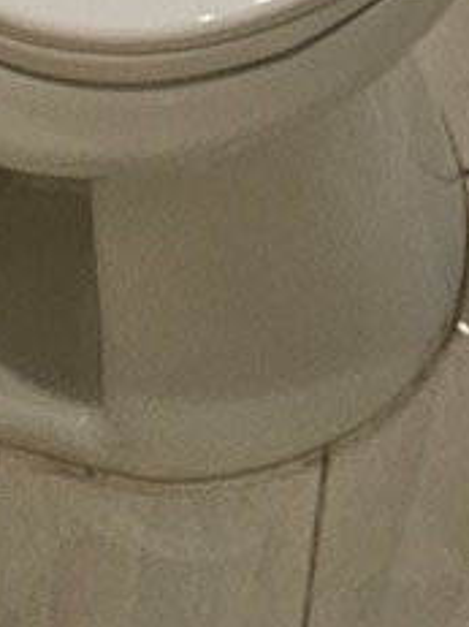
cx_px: 380
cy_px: -1515
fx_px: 1627
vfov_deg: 9.8
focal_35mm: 90
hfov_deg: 16.3
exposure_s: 1/60
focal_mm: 2.2
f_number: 2.2
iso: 125
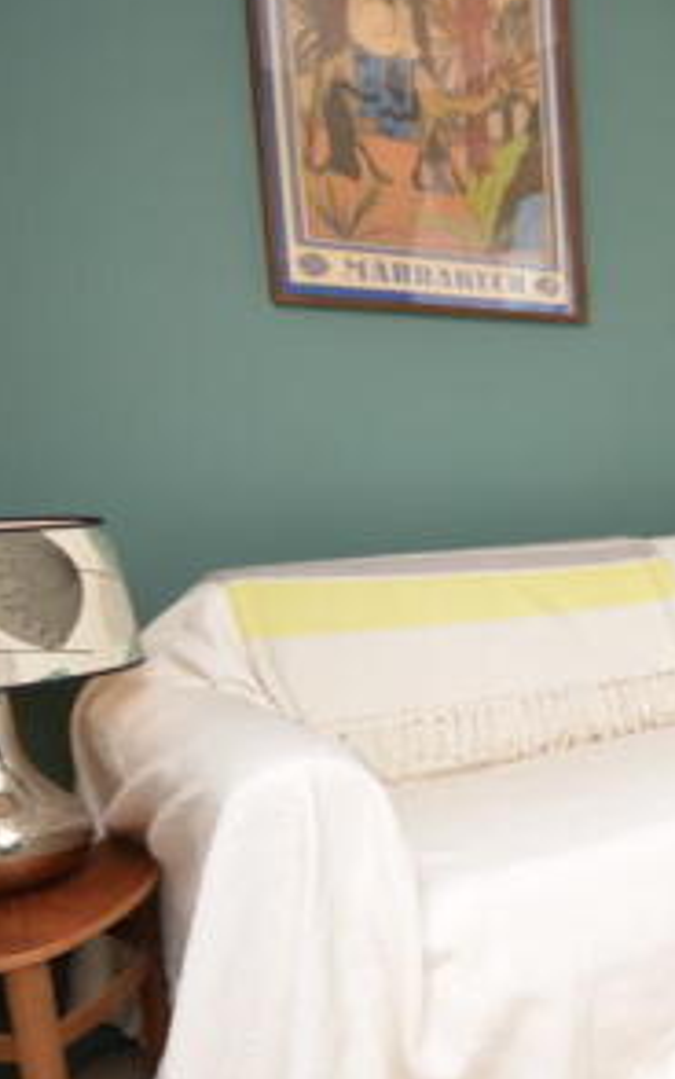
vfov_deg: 56.7
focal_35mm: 34
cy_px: 532
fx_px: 1000
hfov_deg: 22.8
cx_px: 1185
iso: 180
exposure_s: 1/125
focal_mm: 10
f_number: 5.6
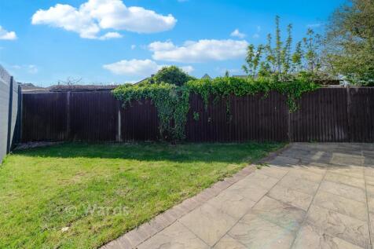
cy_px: 124
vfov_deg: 81.2
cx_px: 187
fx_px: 145
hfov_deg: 104.3
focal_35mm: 14
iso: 400
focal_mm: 14
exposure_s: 1/800
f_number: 8
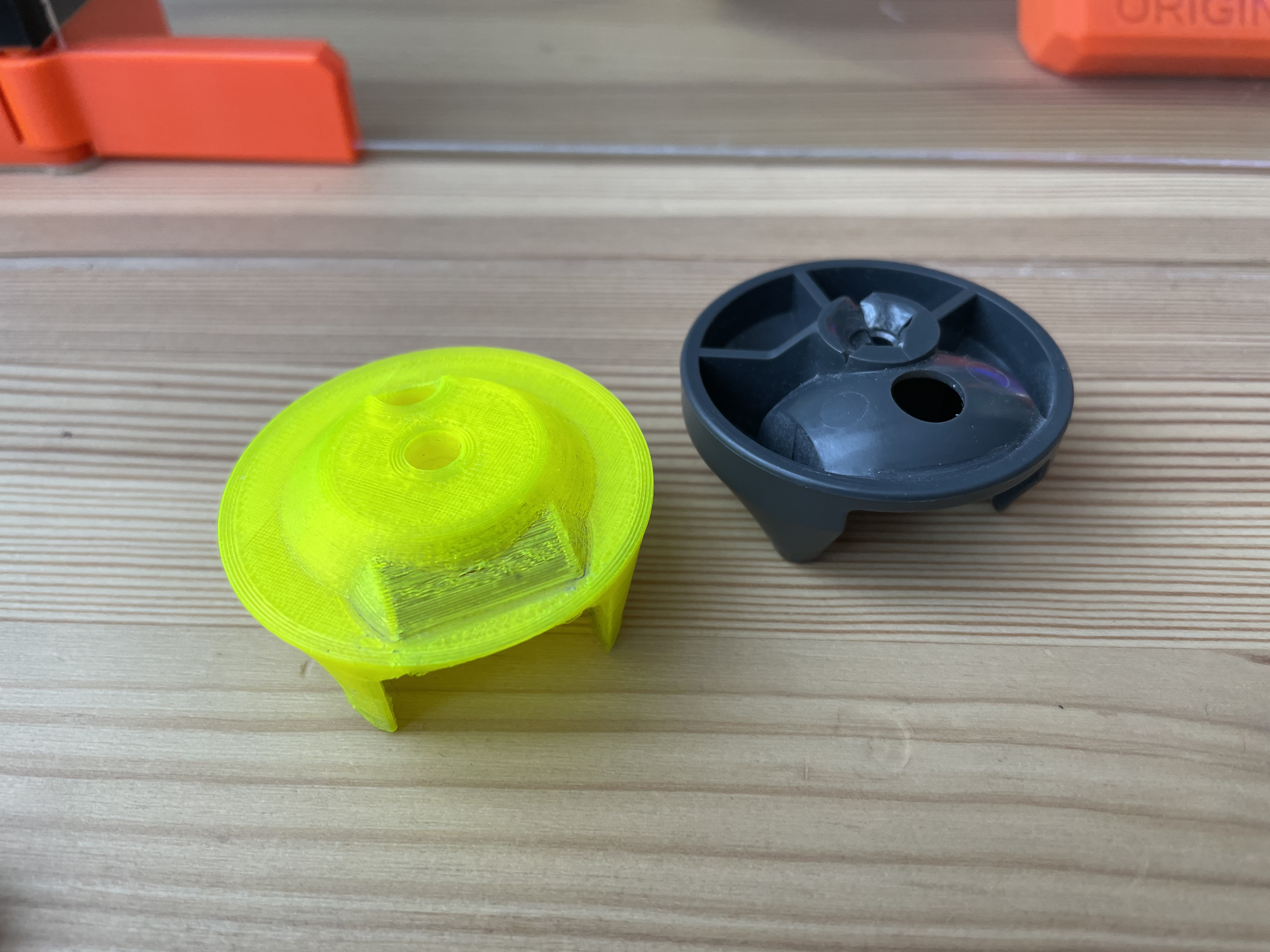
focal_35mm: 26
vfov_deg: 53.1
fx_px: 954
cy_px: 476
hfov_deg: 67.3
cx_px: 635
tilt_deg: -45.9
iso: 100
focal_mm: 4.2
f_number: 1.6
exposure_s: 1/121
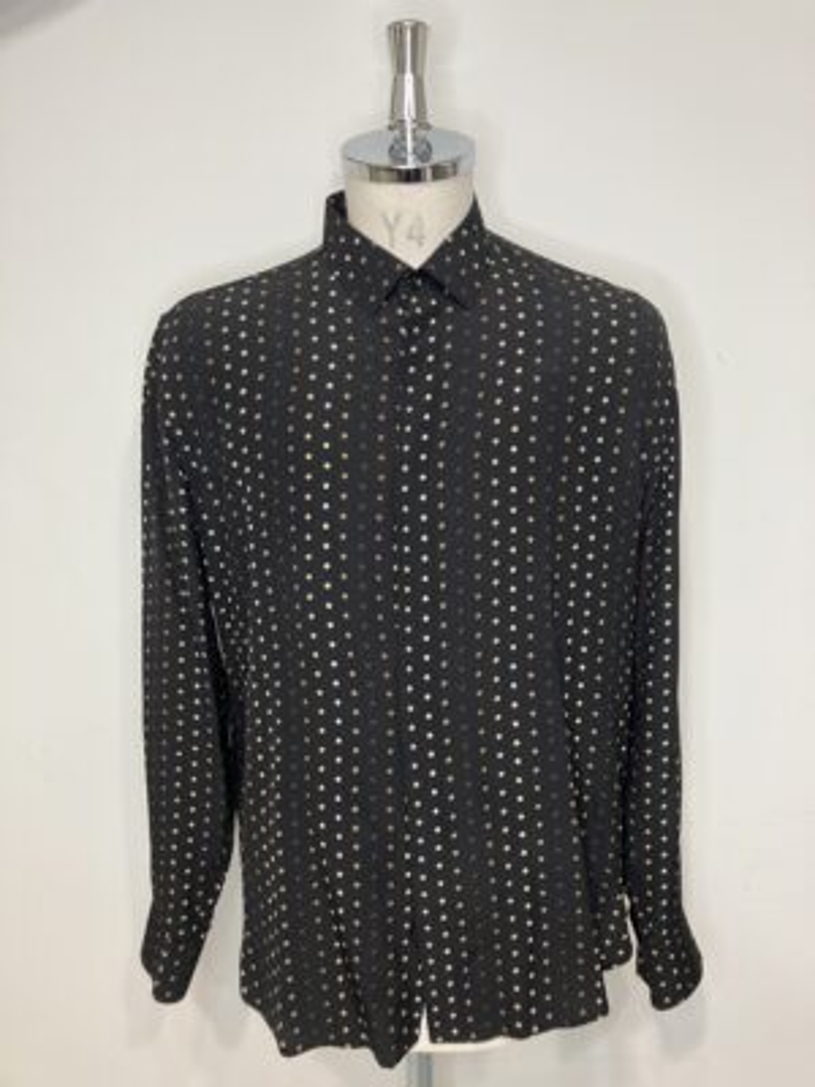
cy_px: 544
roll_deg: +0.2
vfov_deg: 63.4
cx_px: 408
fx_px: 879
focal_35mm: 28
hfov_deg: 49.7
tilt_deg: -13.3
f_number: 1.8
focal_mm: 3.99
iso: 125
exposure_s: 1/50
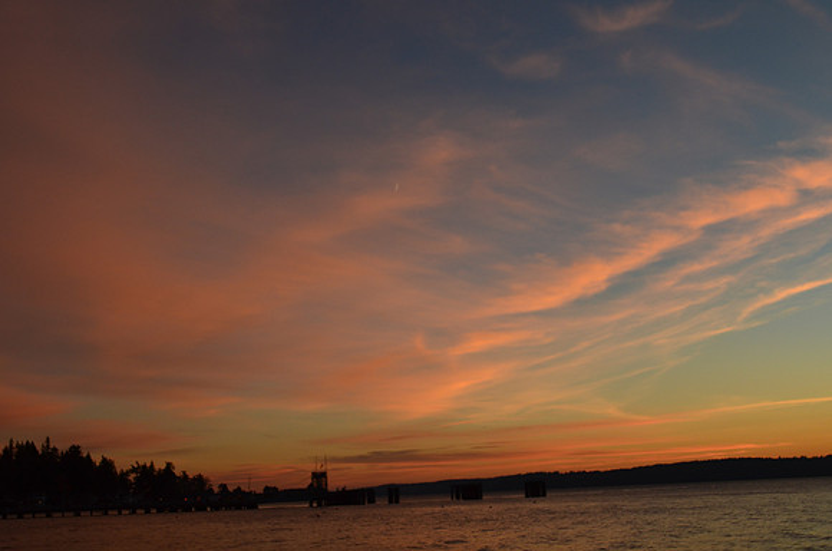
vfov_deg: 31.7
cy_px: 276
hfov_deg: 46.5
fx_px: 969
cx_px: 416
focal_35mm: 42
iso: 400
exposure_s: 1/30
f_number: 9
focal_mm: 28
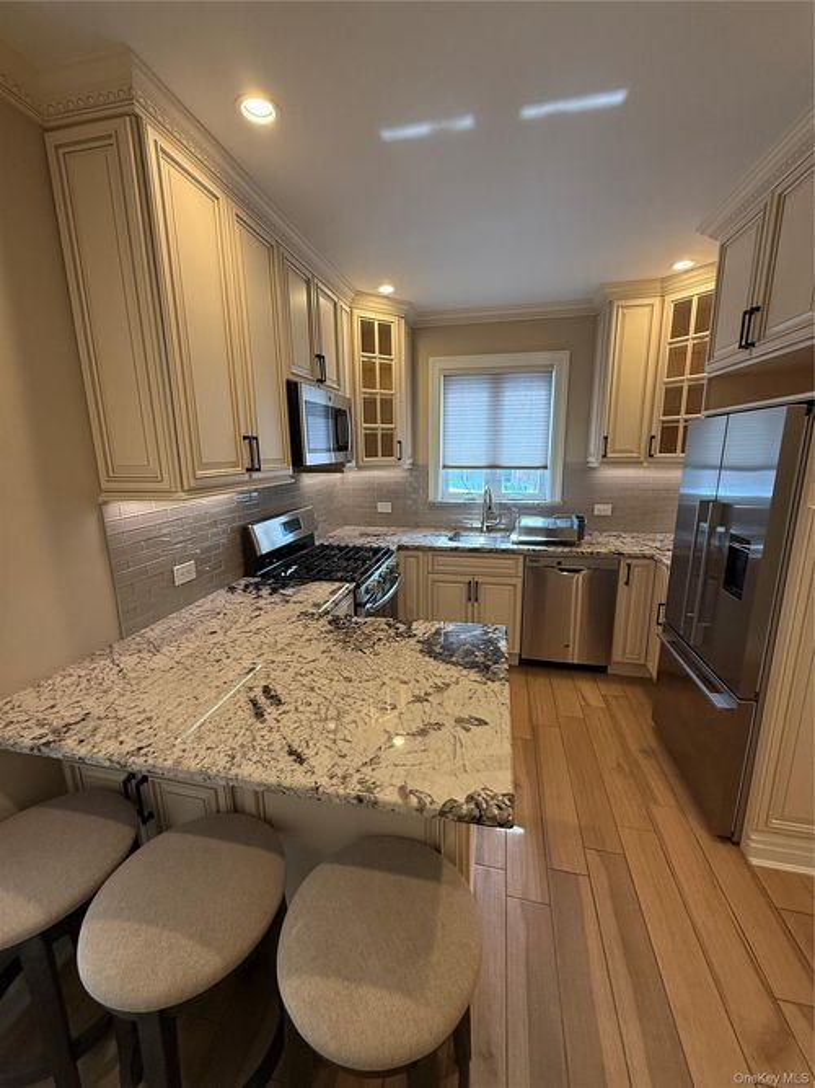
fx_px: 440
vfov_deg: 102.1
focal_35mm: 14
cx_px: 408
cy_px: 544
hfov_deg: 85.7
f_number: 2.2
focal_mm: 2.22
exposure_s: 1/120
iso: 160
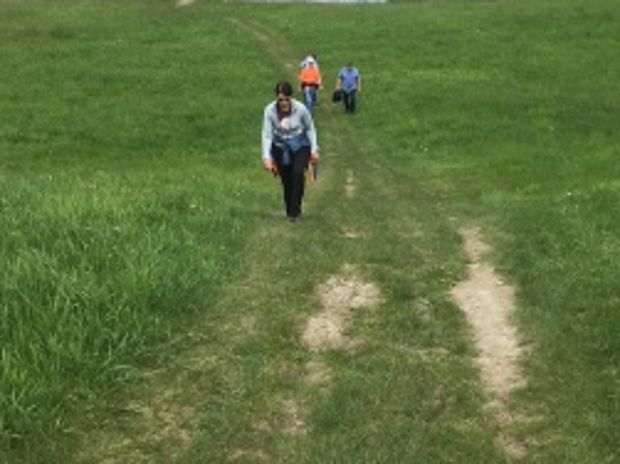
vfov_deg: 19.8
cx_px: 442
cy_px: 138
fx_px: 1325
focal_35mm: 74
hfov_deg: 26.1
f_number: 2.2
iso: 25
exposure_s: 1/1282
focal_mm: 4.15
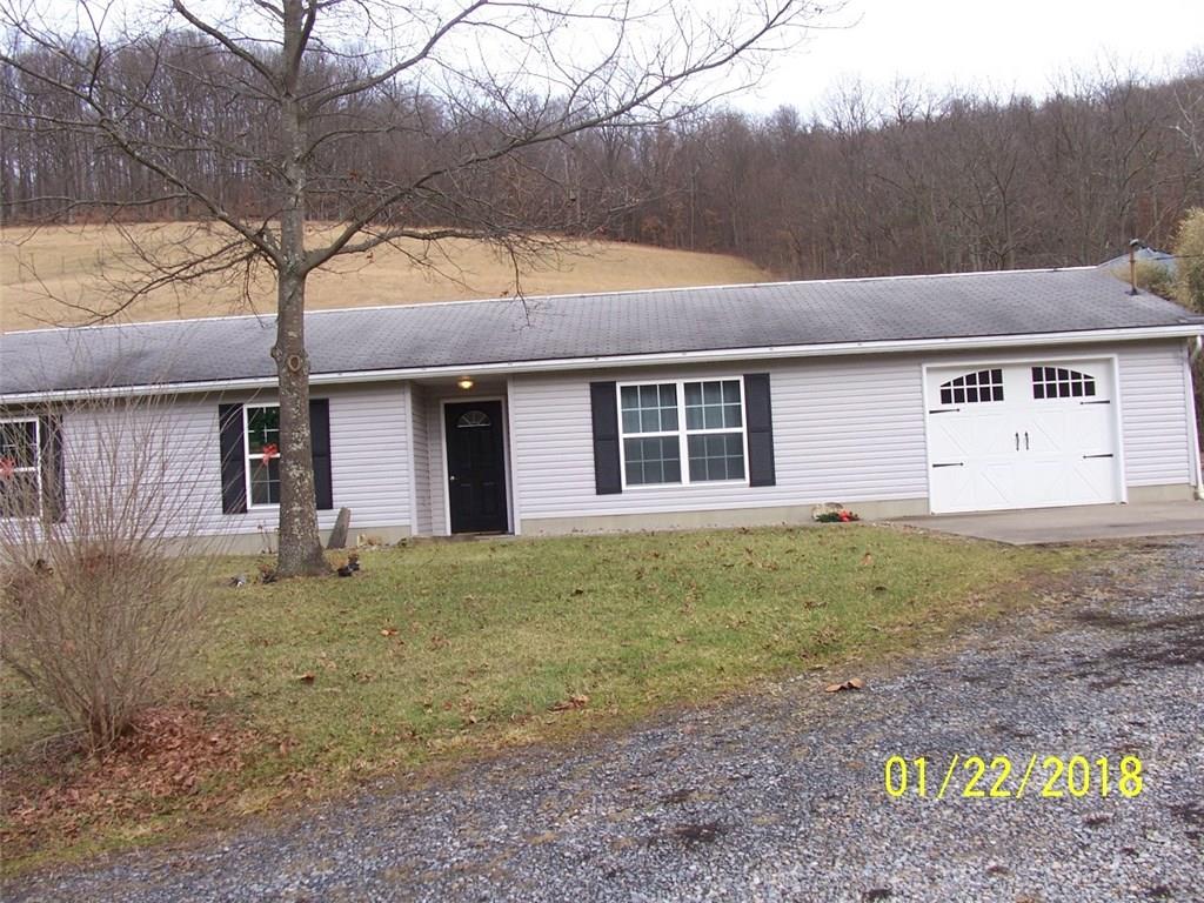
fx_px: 1217
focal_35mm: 35
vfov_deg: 40.7
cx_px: 602
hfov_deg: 52.6
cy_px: 452
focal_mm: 6
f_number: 2.8
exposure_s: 1/350
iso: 80
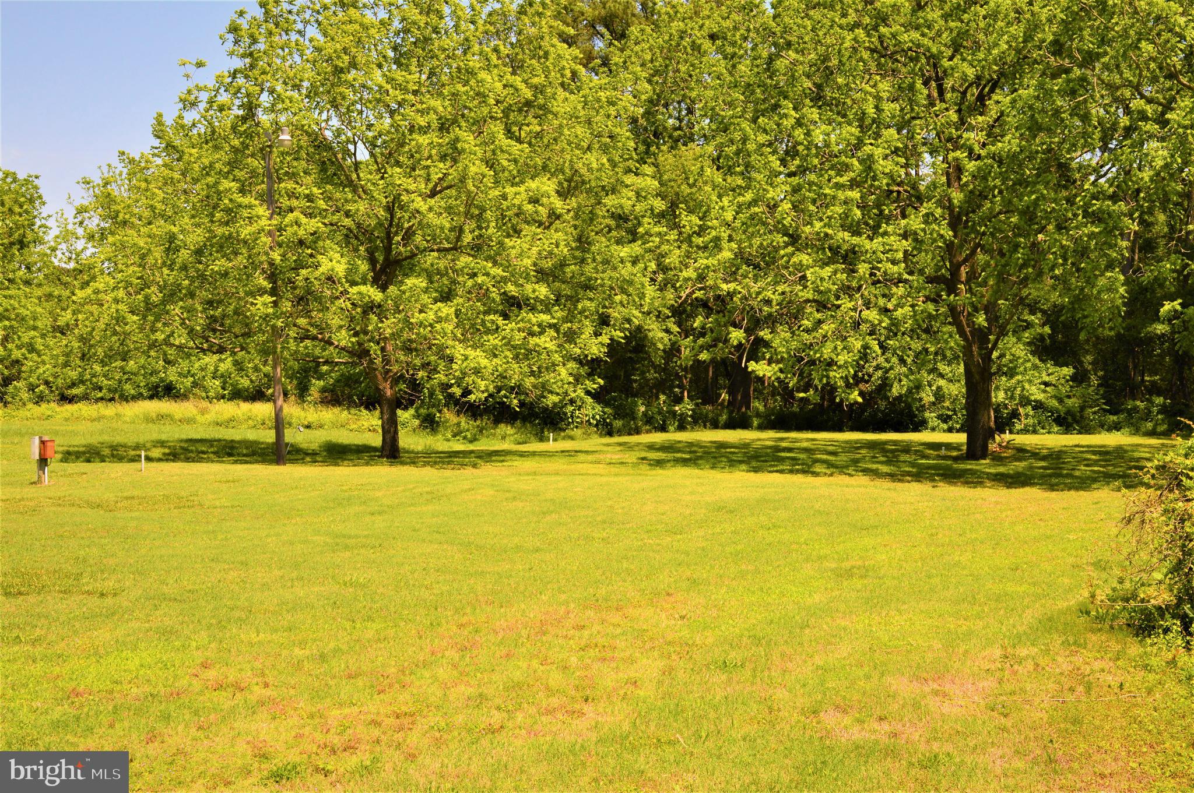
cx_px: 597
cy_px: 396
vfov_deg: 30.8
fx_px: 1441
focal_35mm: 44
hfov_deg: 45.0
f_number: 11
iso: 400
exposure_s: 1/500
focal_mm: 29
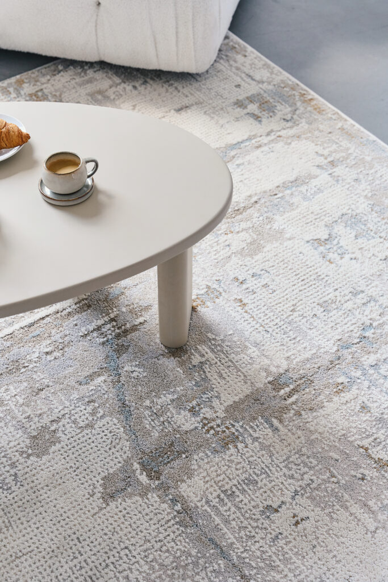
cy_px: 291
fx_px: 806
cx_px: 194
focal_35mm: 50
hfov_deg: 27.1
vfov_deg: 39.7
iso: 640
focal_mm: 49.9
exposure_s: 1/160
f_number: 6.3
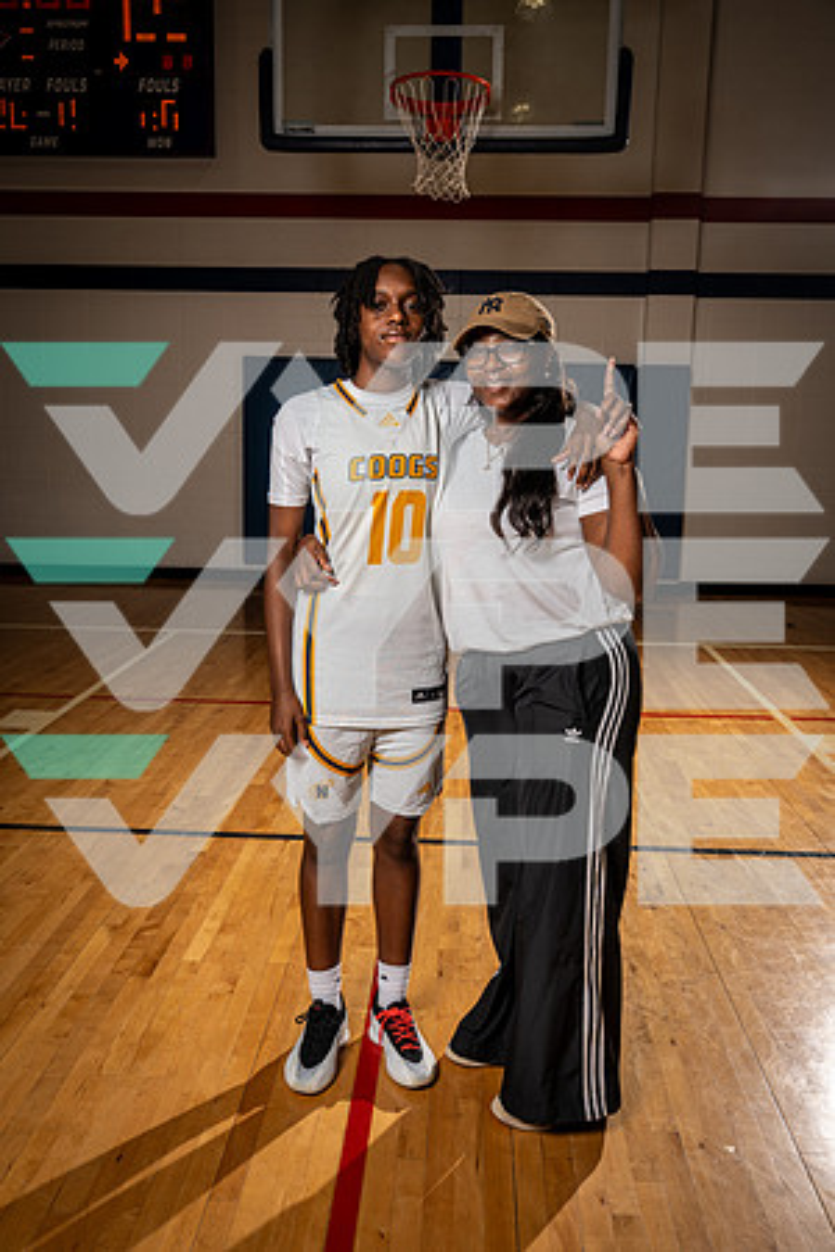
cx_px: 418
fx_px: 1113
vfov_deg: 58.7
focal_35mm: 32
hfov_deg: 41.1
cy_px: 626
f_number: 5.6
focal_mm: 32
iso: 125
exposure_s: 1/250
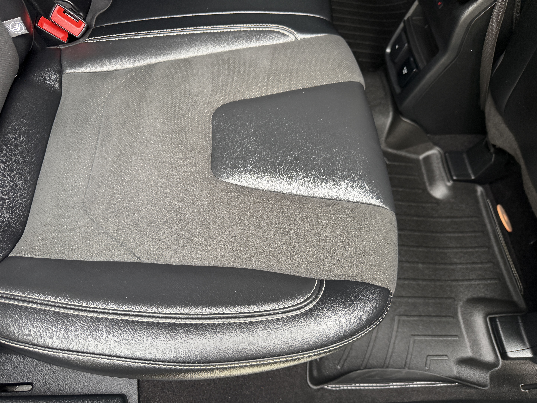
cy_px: 202
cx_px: 268
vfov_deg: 56.8
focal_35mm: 24
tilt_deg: -60.0
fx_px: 372
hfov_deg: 71.6
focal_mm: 6.76
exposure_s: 1/159
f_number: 1.78
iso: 200
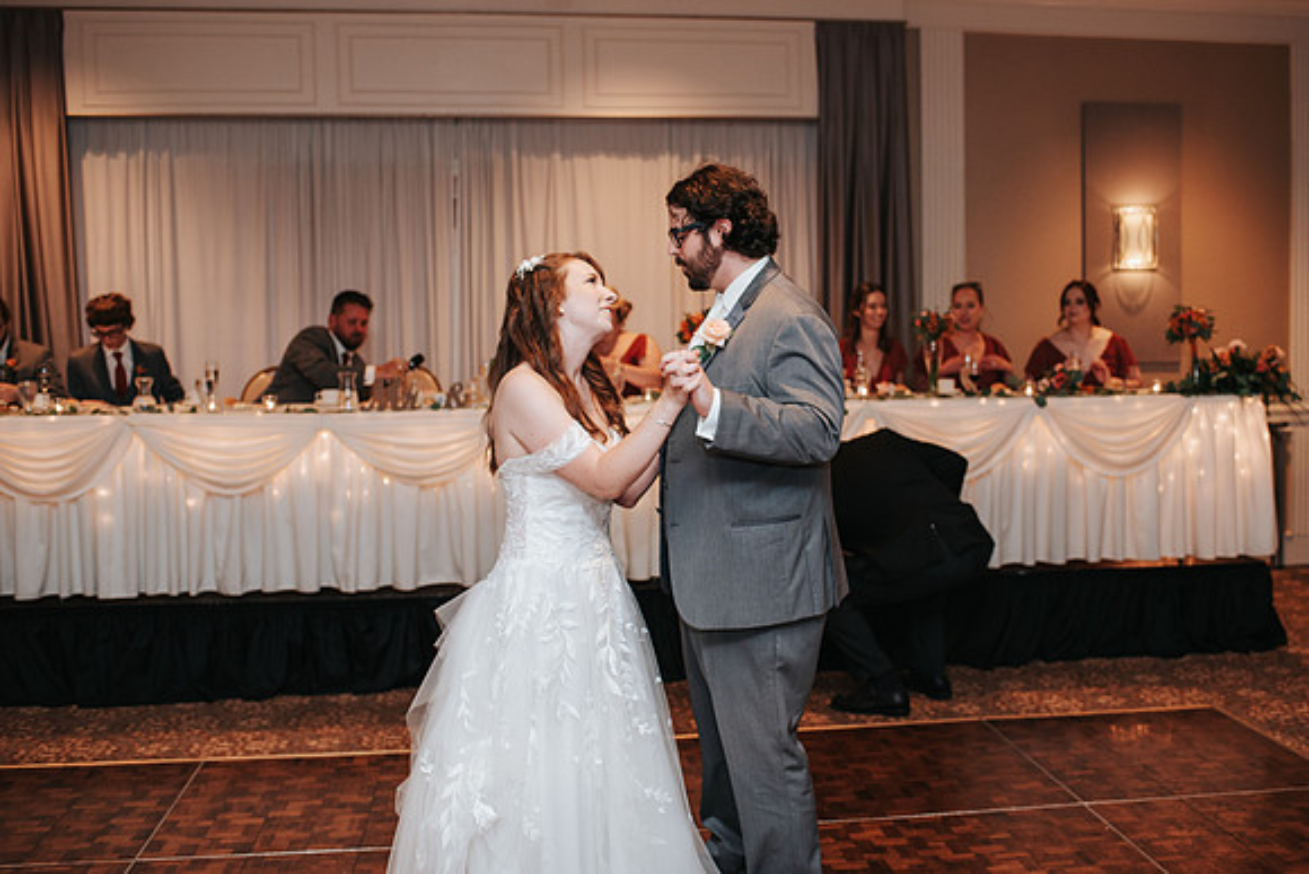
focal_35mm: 38
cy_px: 402
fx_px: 1399
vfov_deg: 34.6
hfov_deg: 50.1
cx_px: 707
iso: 1000
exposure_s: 1/160
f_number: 2.8
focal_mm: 35
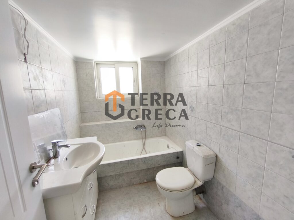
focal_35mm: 15
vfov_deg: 81.7
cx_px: 147
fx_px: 127
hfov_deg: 98.2
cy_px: 110
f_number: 2.2
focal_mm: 1.91
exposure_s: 1/50
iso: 64
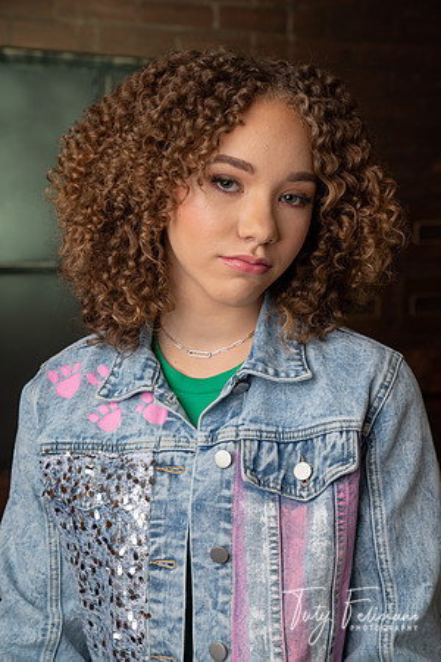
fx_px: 1176
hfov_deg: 21.2
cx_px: 220
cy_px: 331
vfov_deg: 31.4
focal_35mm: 64
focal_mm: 64
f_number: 5.6
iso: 100
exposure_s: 1/100
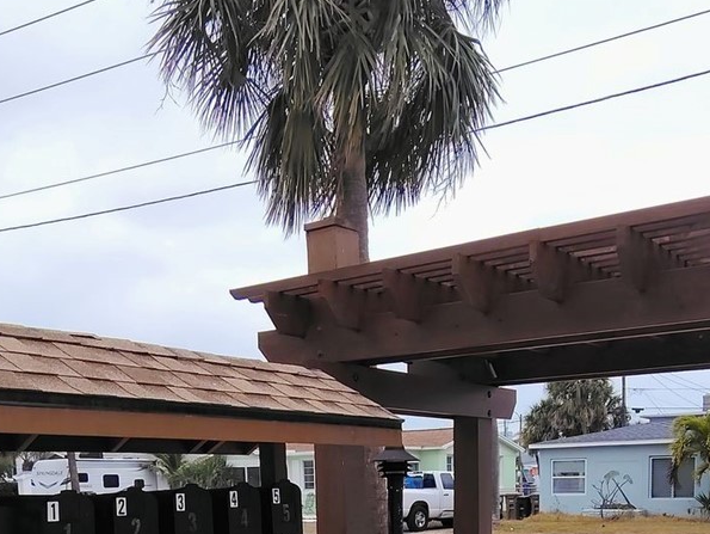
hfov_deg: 43.8
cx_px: 385
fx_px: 882
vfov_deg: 30.1
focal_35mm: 43
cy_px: 589
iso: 100
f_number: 2.2
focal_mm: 2.13
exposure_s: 1/393
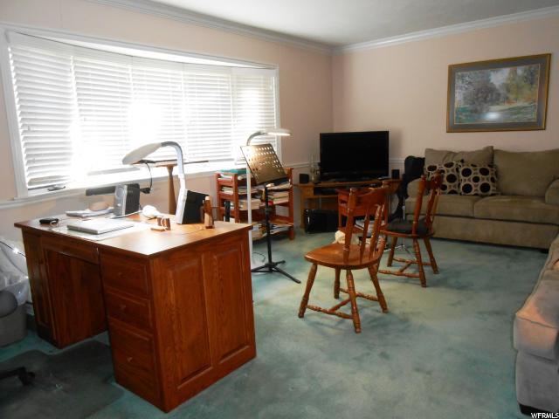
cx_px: 280
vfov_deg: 53.1
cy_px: 210
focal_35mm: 26
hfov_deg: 67.3
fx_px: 420
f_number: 3.5
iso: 320
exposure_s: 1/30
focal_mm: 4.6
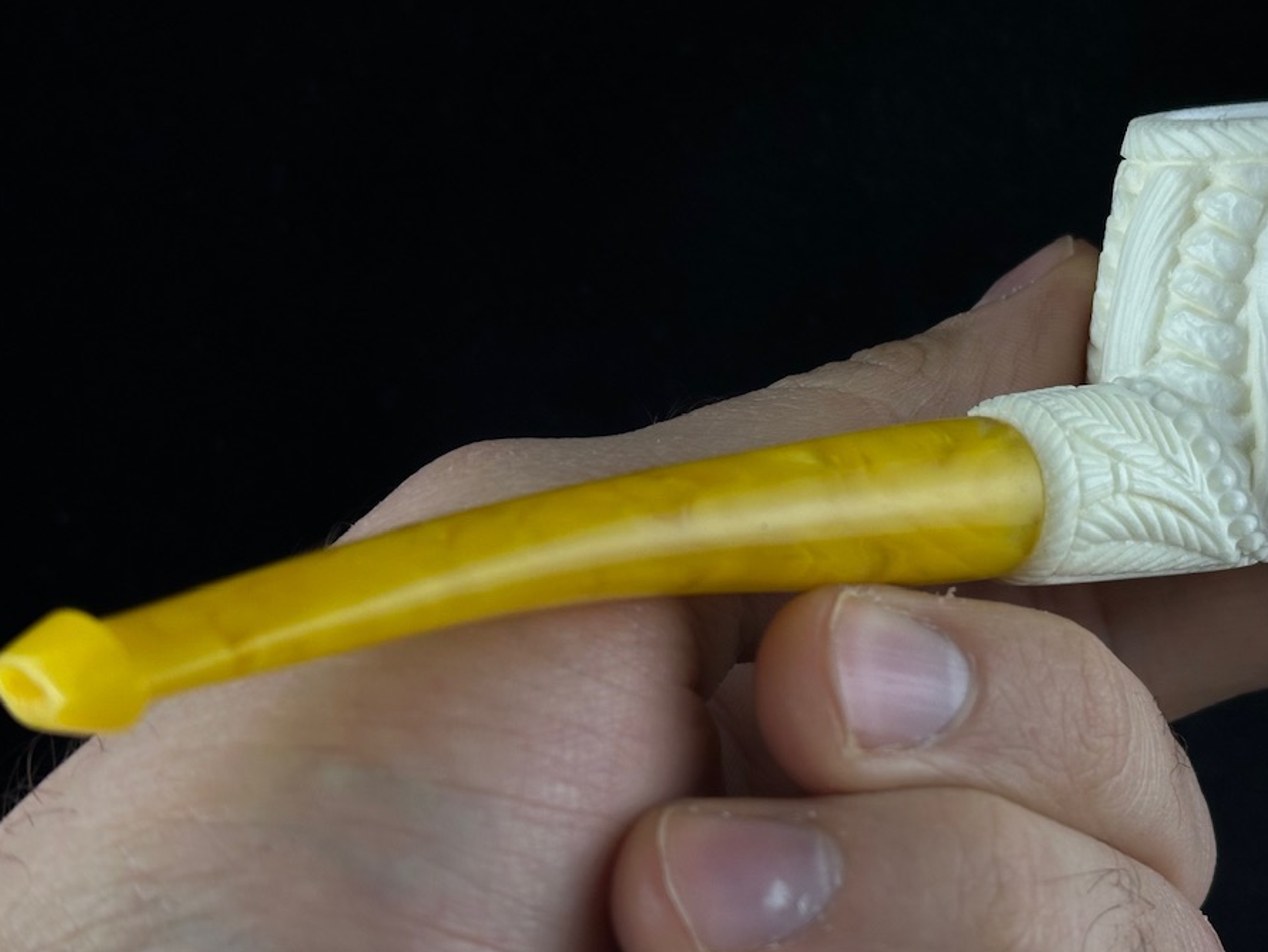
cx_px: 848
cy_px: 409
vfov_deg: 21.3
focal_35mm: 69
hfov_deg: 28.0
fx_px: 2528
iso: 64
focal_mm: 6.86
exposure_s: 1/927
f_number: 1.78
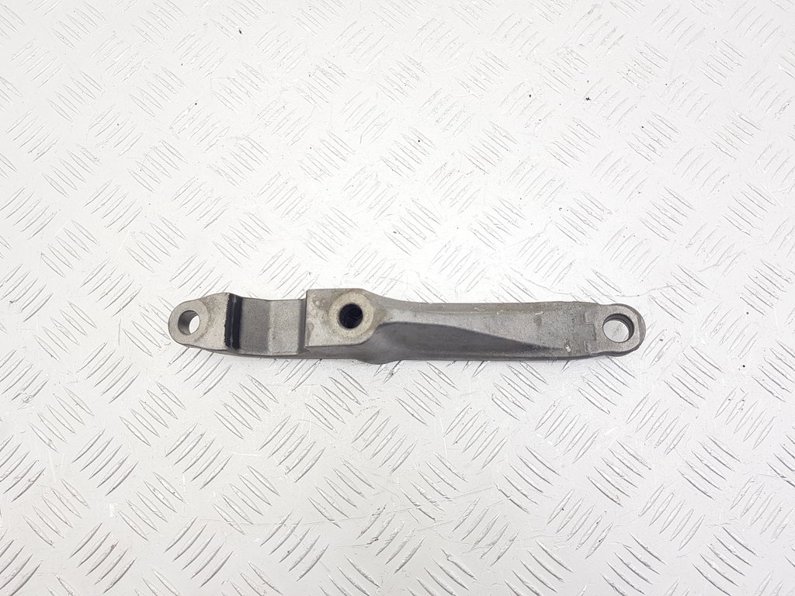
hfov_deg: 67.3
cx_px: 398
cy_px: 298
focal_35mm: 26
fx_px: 597
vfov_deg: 53.1
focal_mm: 4.2
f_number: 1.7
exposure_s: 1/100
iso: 80
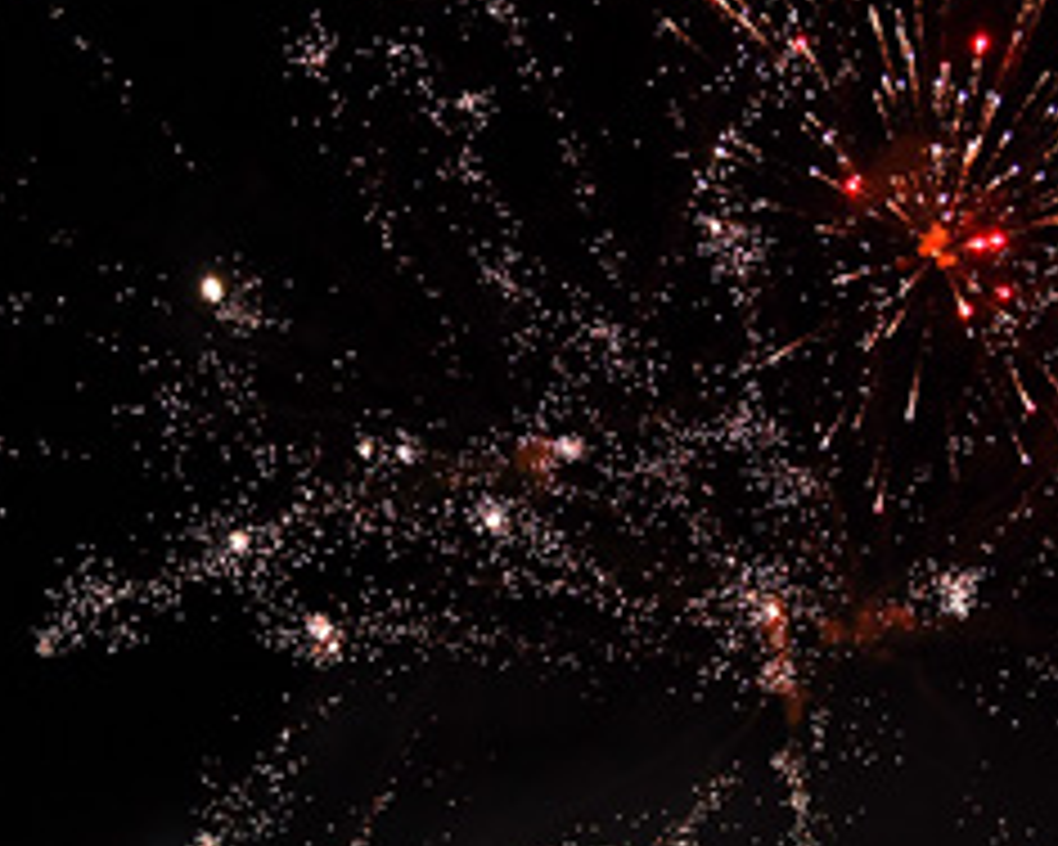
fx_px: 6576
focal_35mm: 210
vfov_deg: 7.4
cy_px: 540
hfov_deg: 9.2
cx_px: 374
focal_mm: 70
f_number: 2.8
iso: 800
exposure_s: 1/800
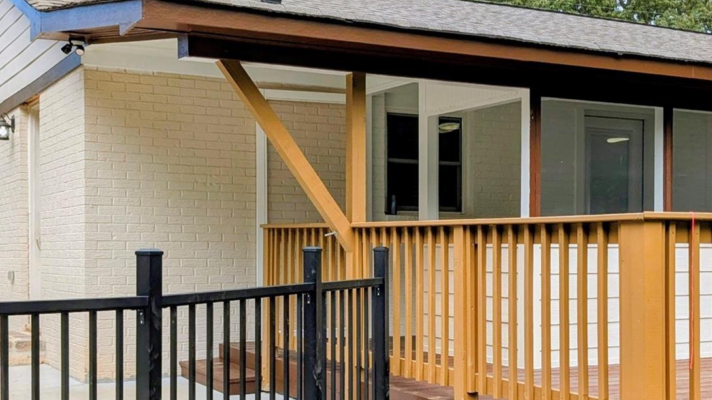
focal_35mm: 49
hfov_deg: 41.4
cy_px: 227
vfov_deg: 24.4
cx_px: 489
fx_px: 925
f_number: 1.68
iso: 24
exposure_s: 1/863
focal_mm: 6.9
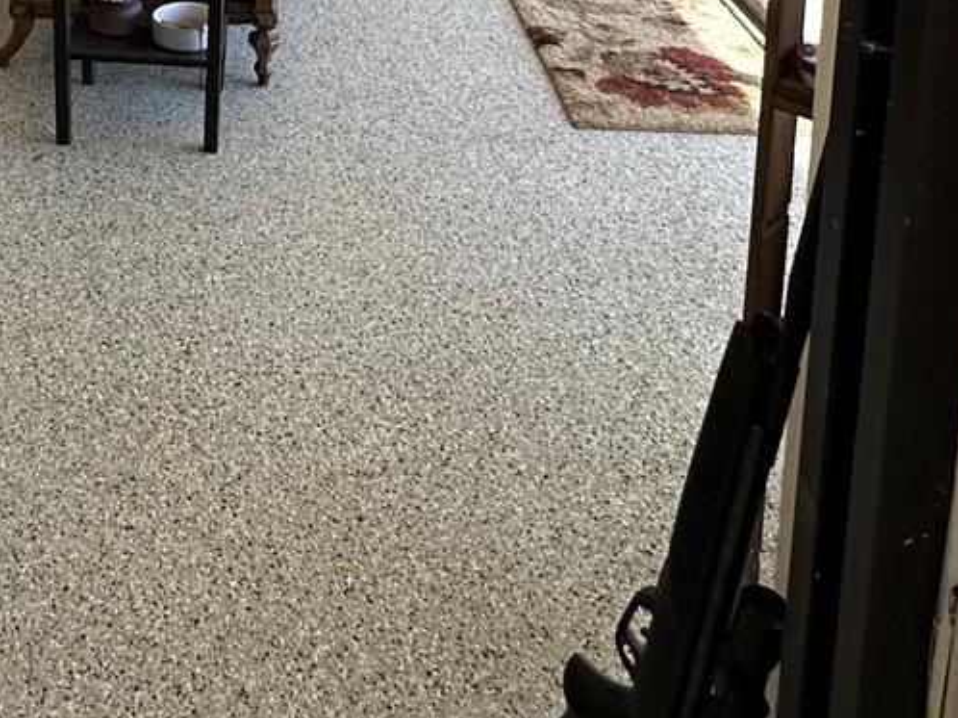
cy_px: -264
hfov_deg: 40.2
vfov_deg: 26.3
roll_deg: +0.3
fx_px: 1245
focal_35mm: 45
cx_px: 179
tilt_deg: -8.9
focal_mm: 2.22
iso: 200
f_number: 2.2
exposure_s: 1/99
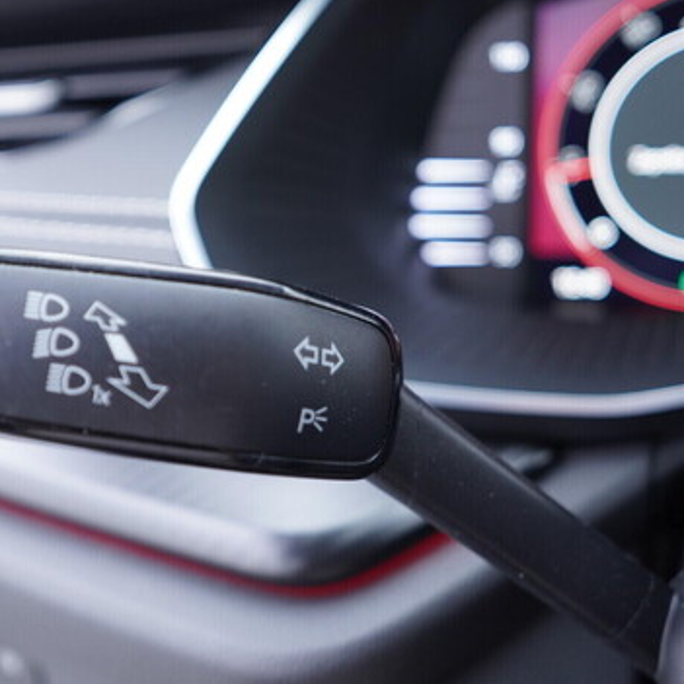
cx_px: 220
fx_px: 1073
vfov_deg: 35.4
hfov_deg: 35.0
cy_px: 346
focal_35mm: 48
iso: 400
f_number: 2.8
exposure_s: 1/40
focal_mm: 24
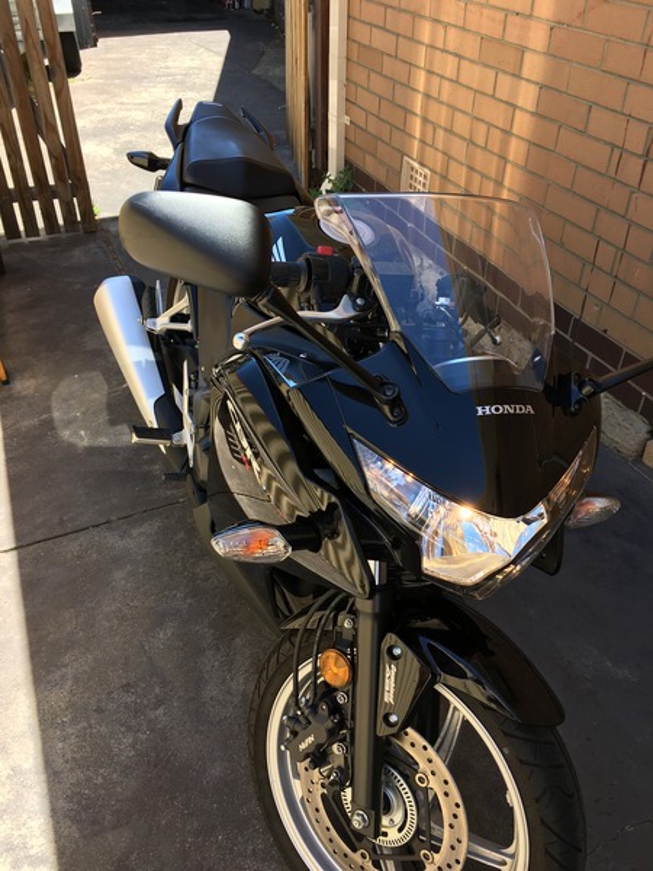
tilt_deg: -36.8
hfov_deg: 48.2
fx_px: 729
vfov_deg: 61.7
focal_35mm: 29
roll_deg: -2.6
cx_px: 326
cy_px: 436
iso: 25
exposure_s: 1/255
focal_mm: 4.15
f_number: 2.2
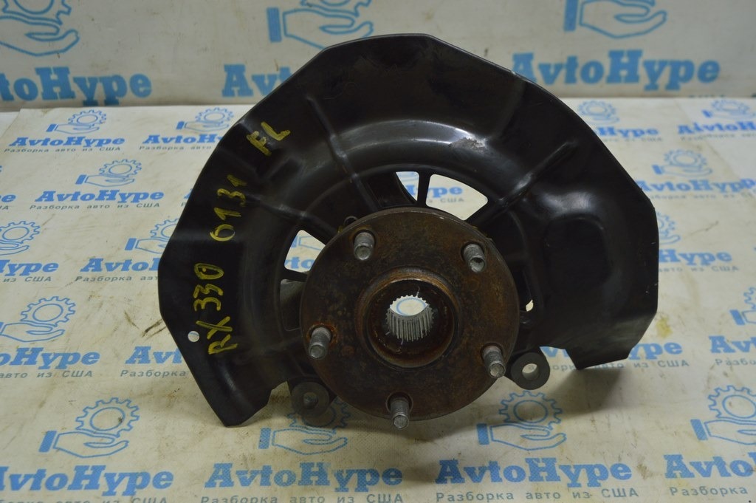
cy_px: 252
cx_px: 378
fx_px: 881
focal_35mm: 42
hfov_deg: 46.4
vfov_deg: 31.8
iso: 400
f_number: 5.6
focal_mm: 28
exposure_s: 1/40
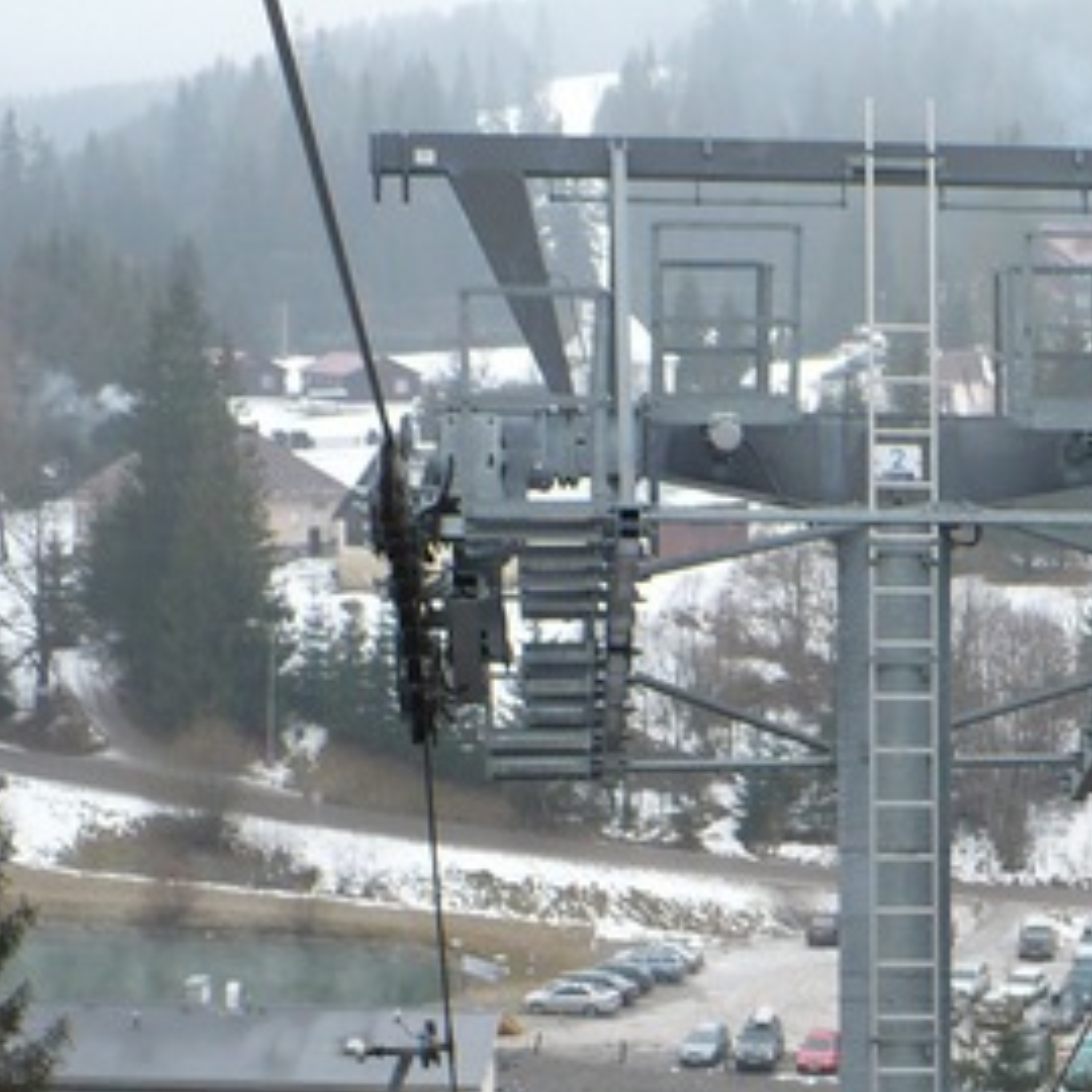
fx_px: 3462
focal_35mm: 97
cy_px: 1209
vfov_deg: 17.3
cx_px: 1242
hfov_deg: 17.3
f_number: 2.8
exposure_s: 1/125
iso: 100
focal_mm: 6.1
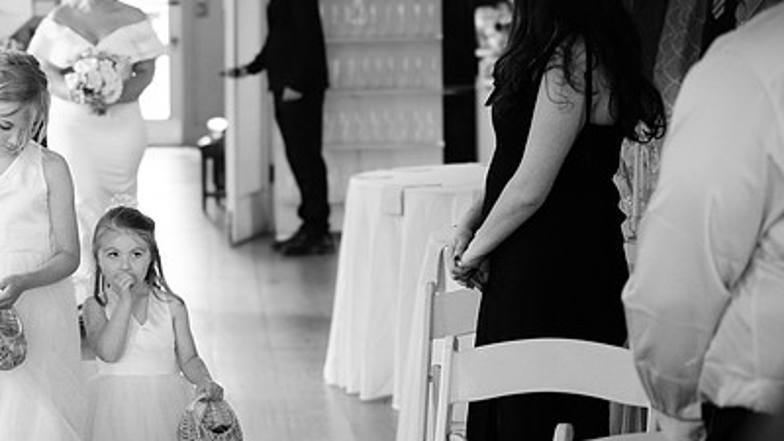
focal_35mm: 129
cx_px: 200
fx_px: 2682
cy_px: 271
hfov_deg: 16.6
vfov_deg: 9.4
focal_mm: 50
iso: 1600
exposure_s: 1/125
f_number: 2.8
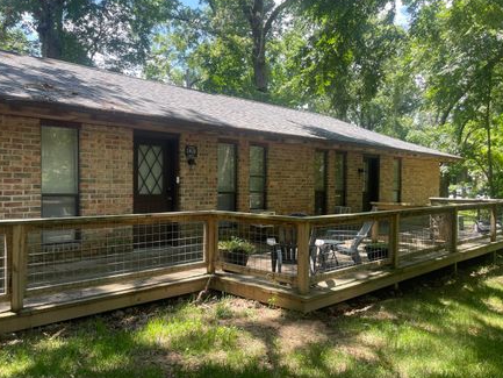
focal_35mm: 30
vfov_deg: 46.8
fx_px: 436
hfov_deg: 59.9
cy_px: 201
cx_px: 238
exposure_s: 1/349
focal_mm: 4.2
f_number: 1.6
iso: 32
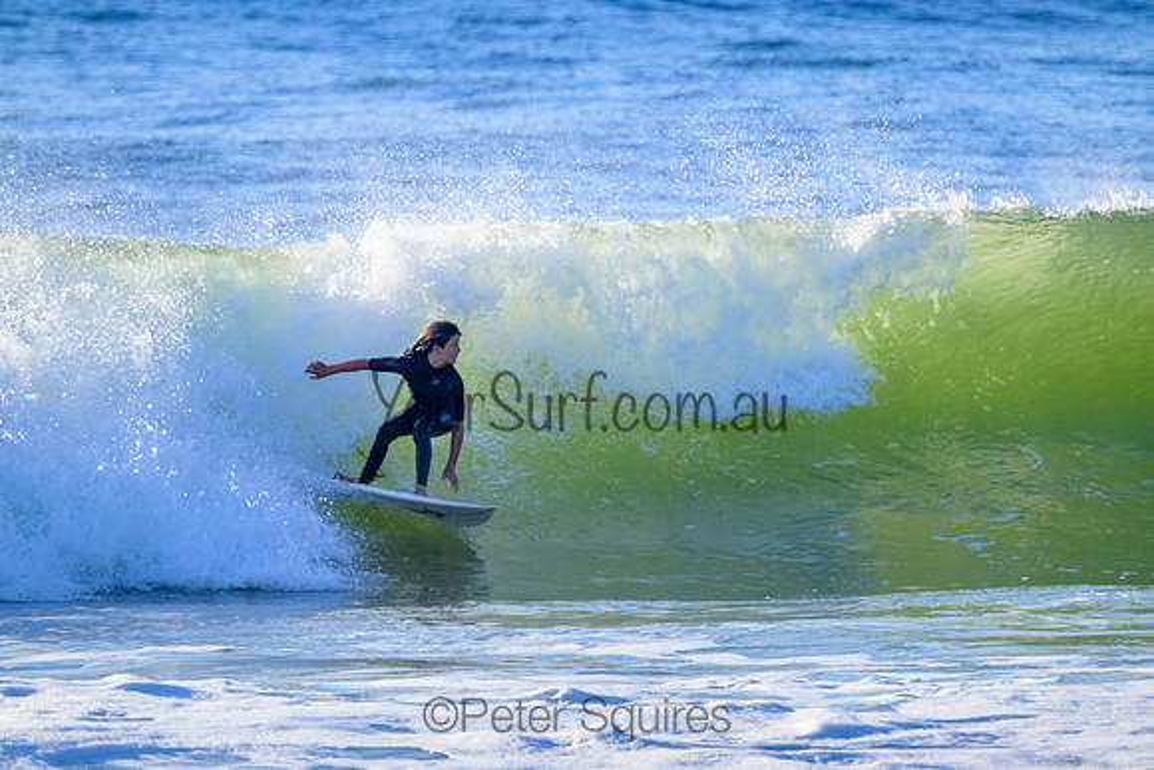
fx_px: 25649
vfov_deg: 1.7
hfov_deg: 2.6
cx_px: 577
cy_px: 385
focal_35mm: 800
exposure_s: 1/2000
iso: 1800
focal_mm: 800
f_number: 11
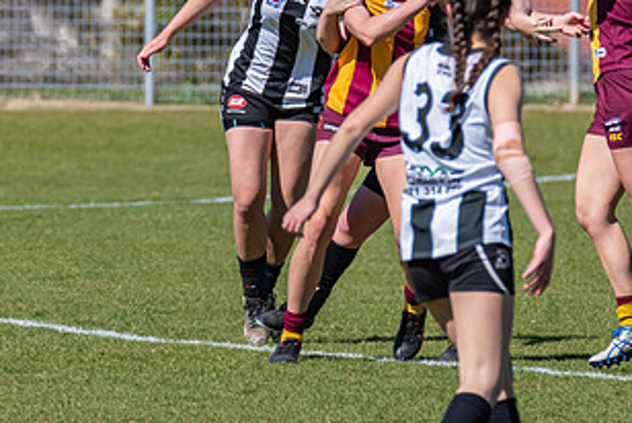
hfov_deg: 1.4
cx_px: 490
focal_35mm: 1428
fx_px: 25092
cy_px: 127
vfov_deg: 1.0
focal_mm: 450
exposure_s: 1/4000
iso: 800
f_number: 8
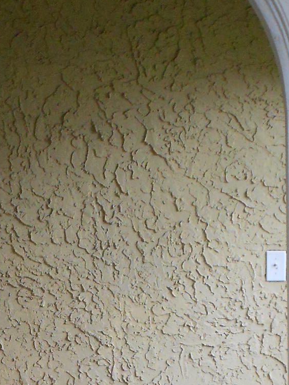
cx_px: 65
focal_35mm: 114
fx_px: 1268
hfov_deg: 13.0
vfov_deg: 16.9
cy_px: 382
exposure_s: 1/60
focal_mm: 7.7
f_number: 4.2
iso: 400
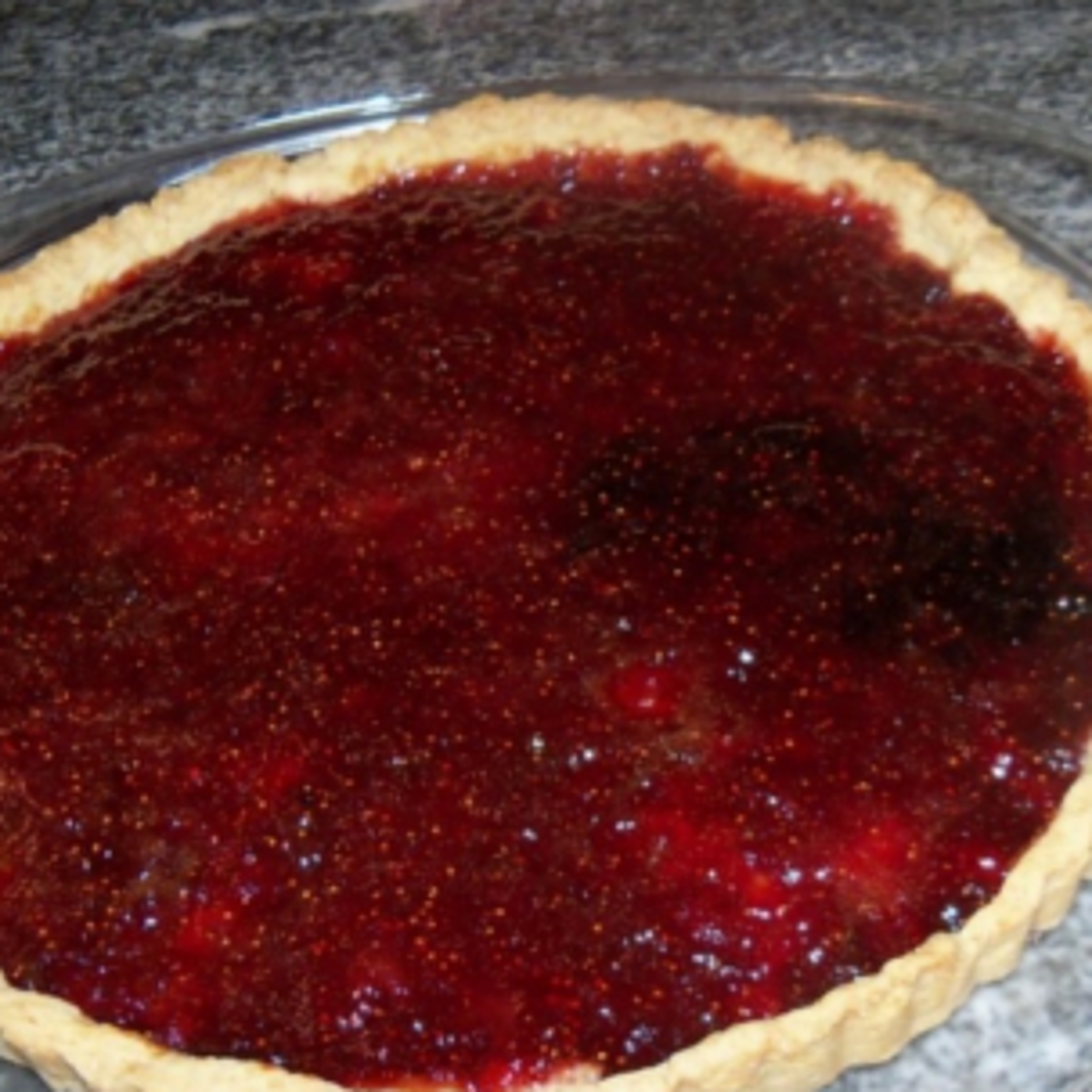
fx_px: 1820
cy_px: 640
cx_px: 616
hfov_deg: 33.4
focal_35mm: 51
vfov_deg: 33.3
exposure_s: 1/30
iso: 200
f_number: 3.5
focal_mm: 6.2
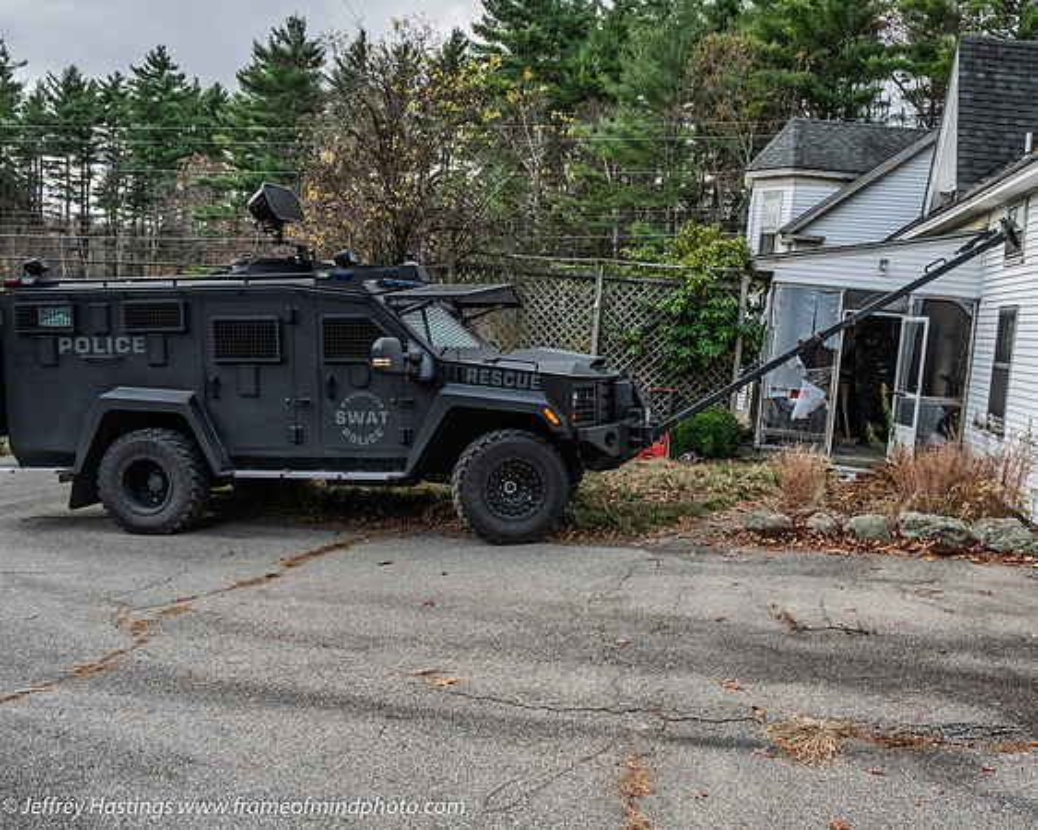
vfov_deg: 46.7
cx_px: 614
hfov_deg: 56.4
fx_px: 961
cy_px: 421
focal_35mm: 31
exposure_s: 1/2000
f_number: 6.3
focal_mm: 24
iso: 3200
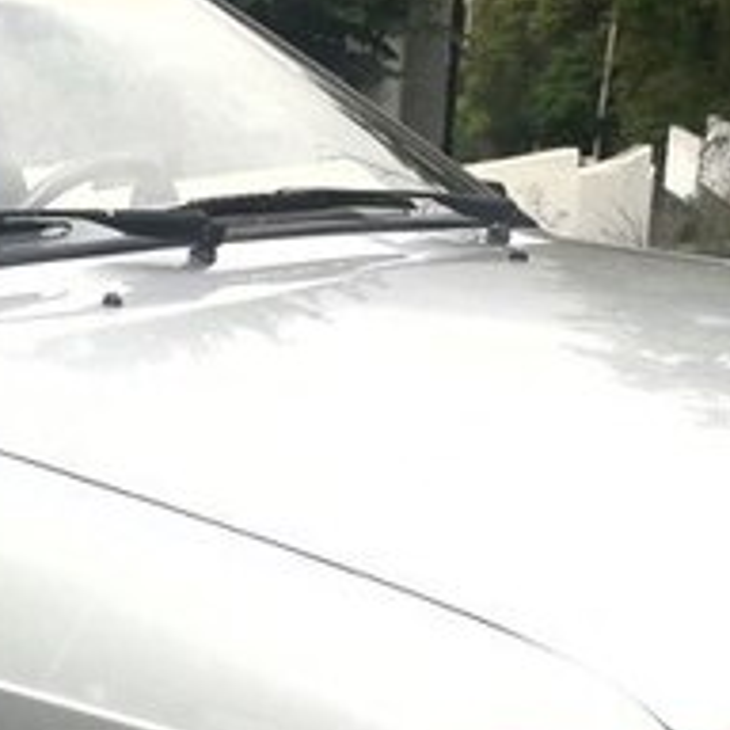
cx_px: -262
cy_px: 789
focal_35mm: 85
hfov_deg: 18.7
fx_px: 2028
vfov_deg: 19.6
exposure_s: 1/749
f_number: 1.9
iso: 40
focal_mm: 3.7
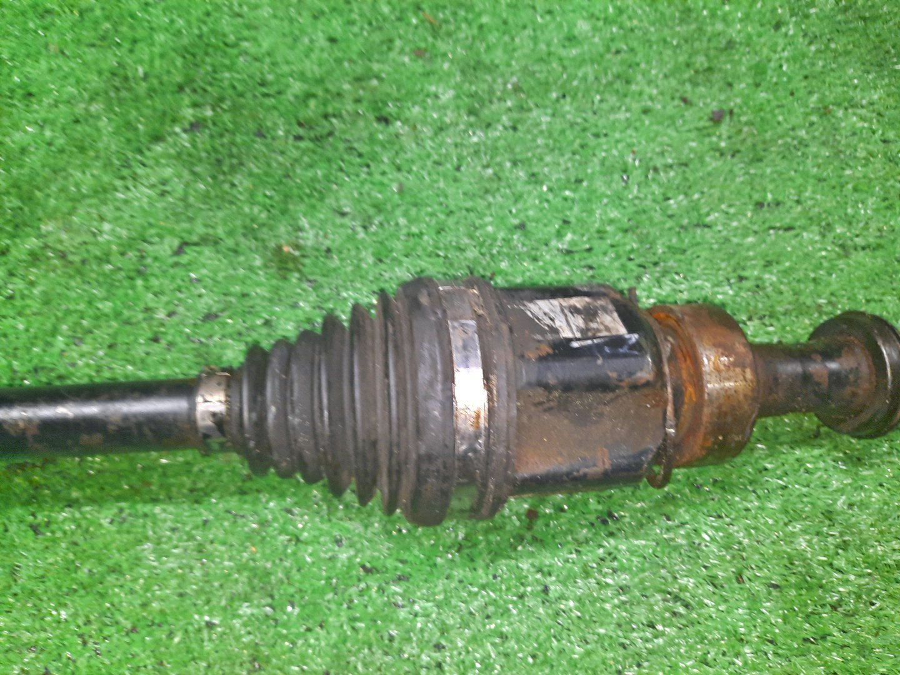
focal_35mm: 25
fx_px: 650
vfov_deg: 54.9
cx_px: 450
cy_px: 338
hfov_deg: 69.4
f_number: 2
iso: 401
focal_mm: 4.6
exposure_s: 1/33
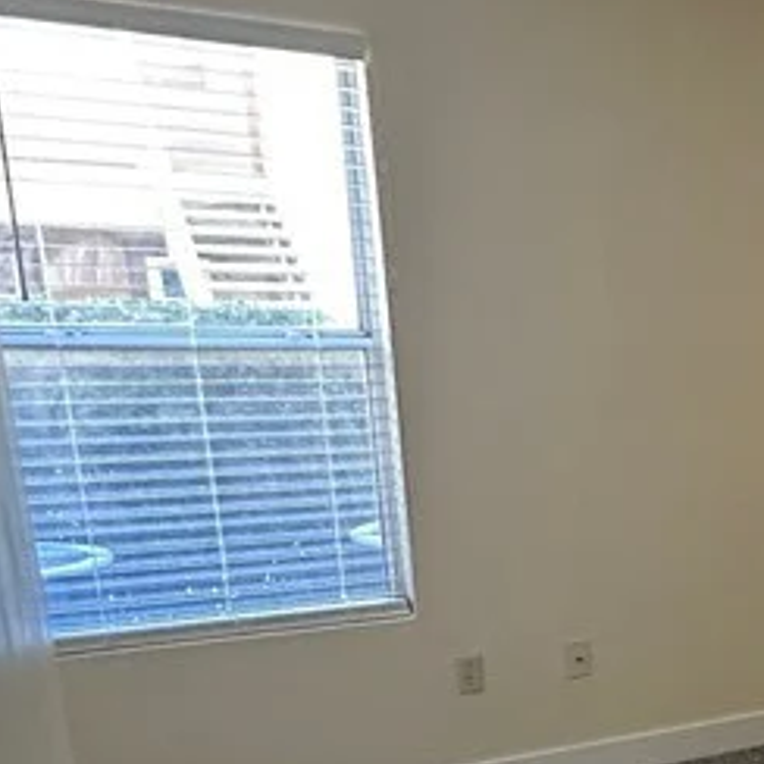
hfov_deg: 27.7
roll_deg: -1.8
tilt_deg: -16.2
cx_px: 974
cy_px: 645
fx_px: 1298
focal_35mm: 52
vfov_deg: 31.7
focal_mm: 2.22
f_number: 2.2
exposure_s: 1/60
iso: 500
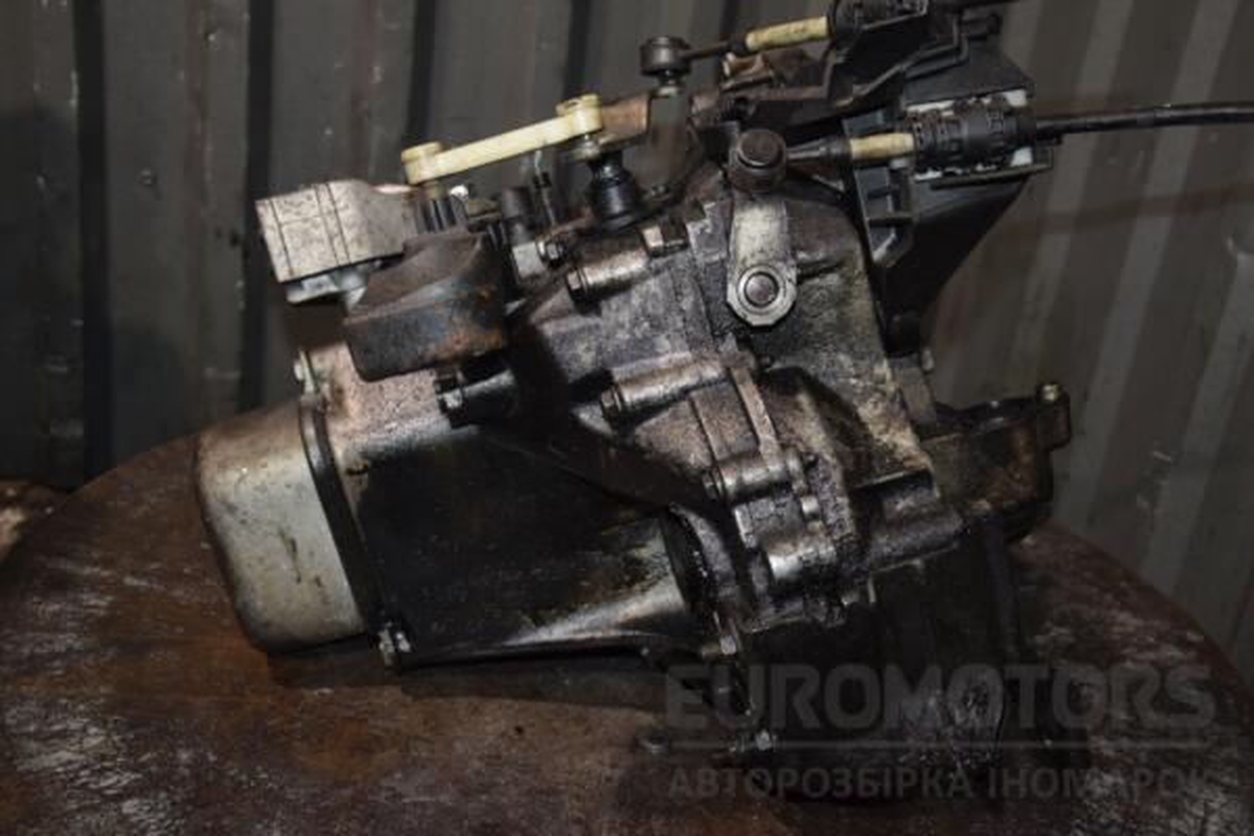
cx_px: 627
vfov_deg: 29.9
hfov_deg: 43.6
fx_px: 1567
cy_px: 418
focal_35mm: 45
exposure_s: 1/60
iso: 800
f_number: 5
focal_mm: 30
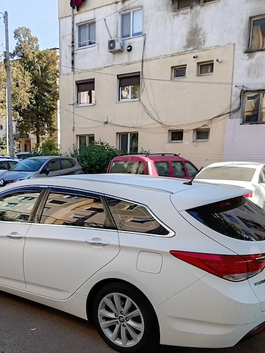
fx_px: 367
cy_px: 242
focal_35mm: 36
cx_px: 93
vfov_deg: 50.2
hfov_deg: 39.3
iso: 100
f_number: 1.8
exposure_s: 1/401
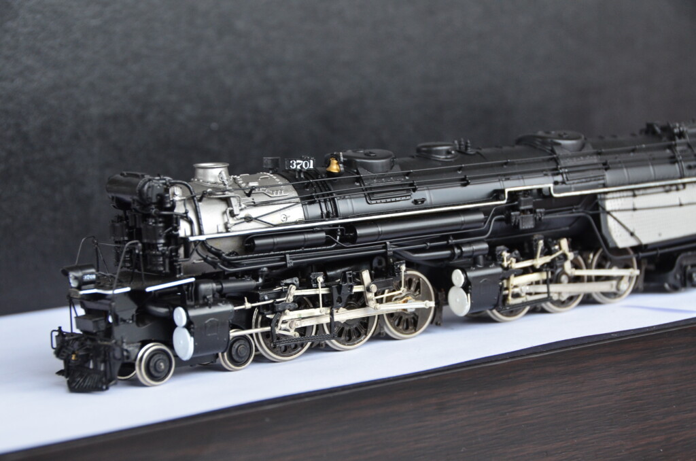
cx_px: 348
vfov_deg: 14.0
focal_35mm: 98
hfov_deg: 21.0
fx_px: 1881
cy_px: 230
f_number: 7.1
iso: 800
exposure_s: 1/30
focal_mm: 65
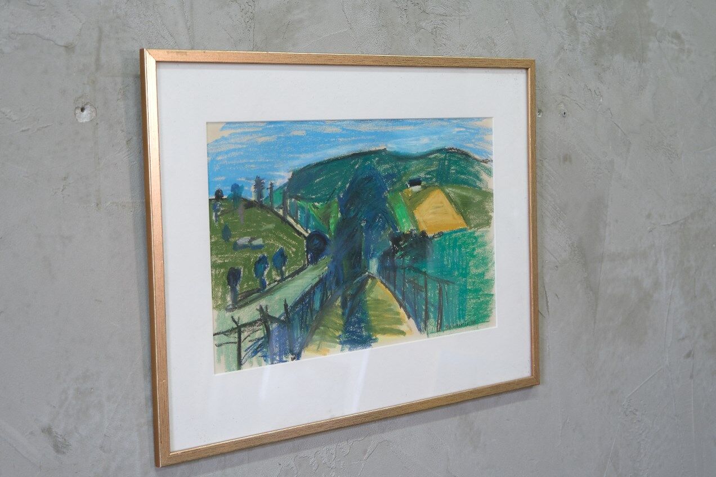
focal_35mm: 64
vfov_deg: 21.2
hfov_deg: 31.4
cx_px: 358
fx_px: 1273
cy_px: 238
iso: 1250
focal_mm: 42.9
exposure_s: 1/60
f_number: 4
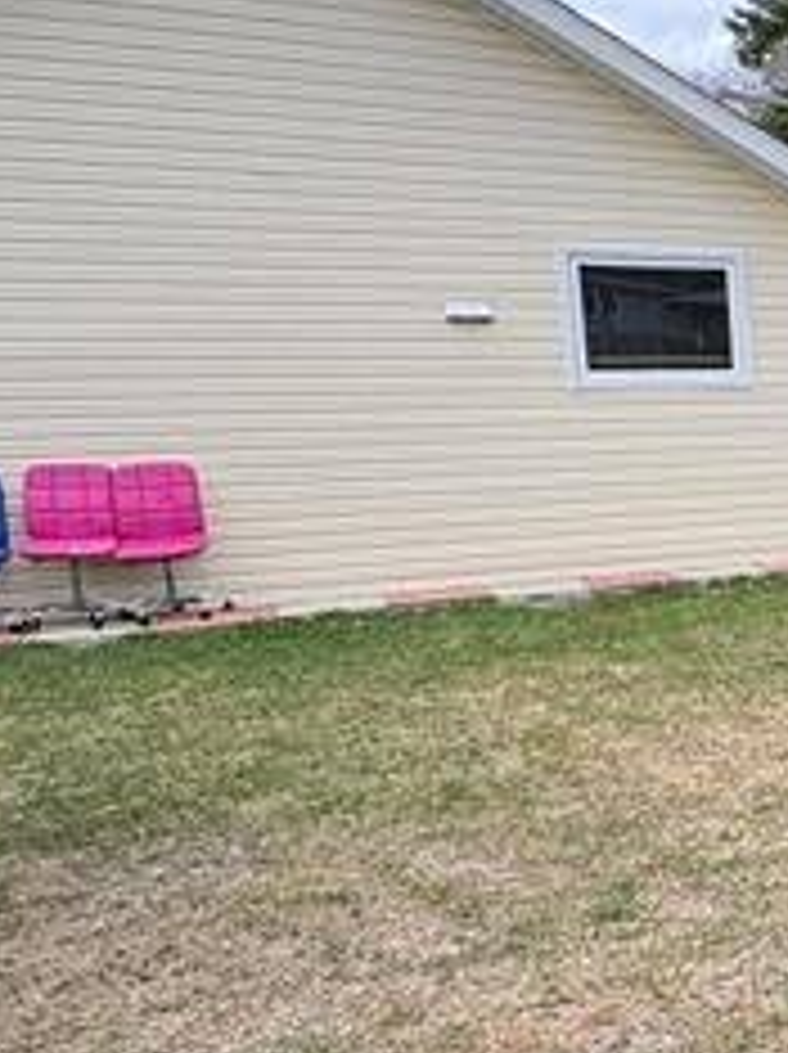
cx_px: 1166
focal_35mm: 46
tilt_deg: -7.5
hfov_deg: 24.7
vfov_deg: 41.0
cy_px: 644
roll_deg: +0.3
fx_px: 1399
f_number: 2.2
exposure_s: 1/537
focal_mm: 2.22
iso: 64
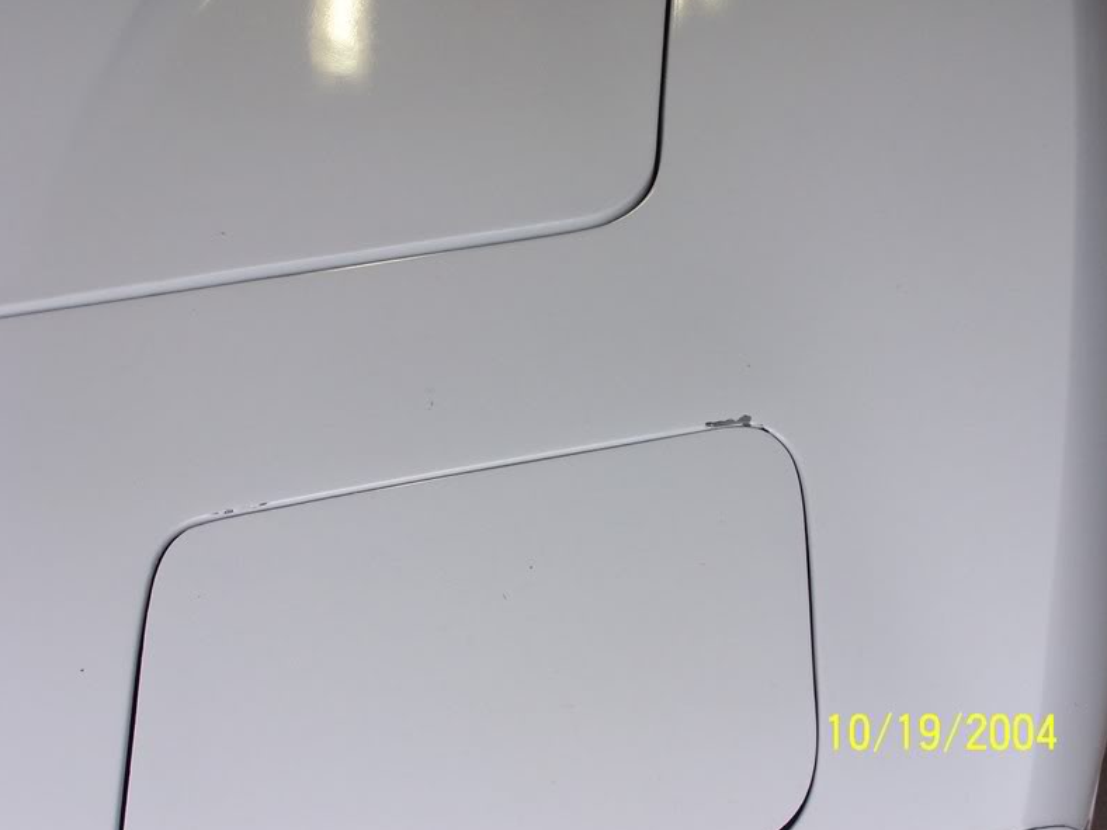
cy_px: 416
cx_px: 559
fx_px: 2175
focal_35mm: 68
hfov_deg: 28.6
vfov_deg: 21.6
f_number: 3.2
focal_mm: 11.1
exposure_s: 1/30
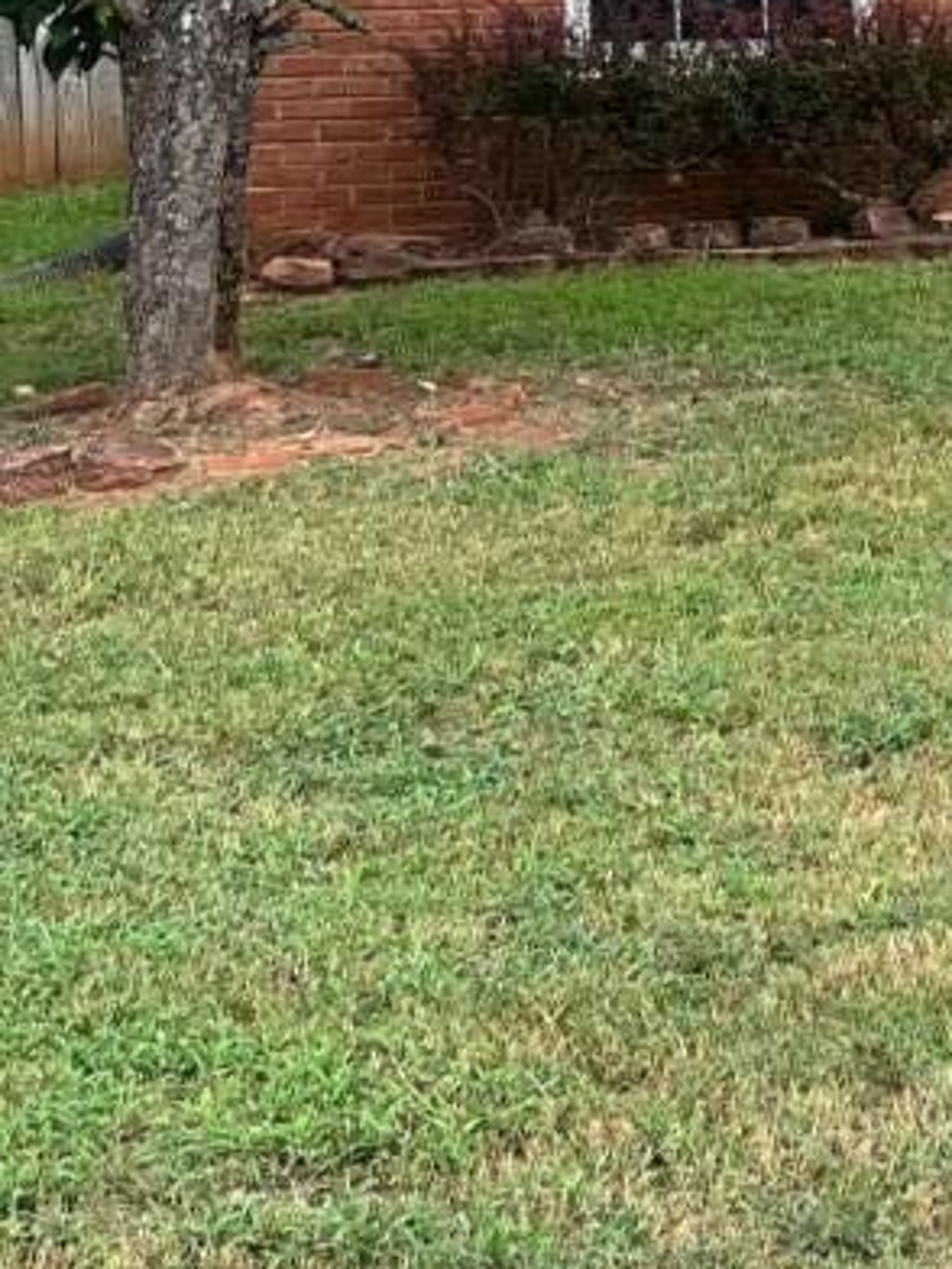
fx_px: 3887
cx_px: 1528
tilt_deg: -1.7
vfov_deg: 18.2
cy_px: 94
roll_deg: +2.5
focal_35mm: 106
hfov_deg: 13.0
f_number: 1.5
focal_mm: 5.7
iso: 50
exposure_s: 1/2457
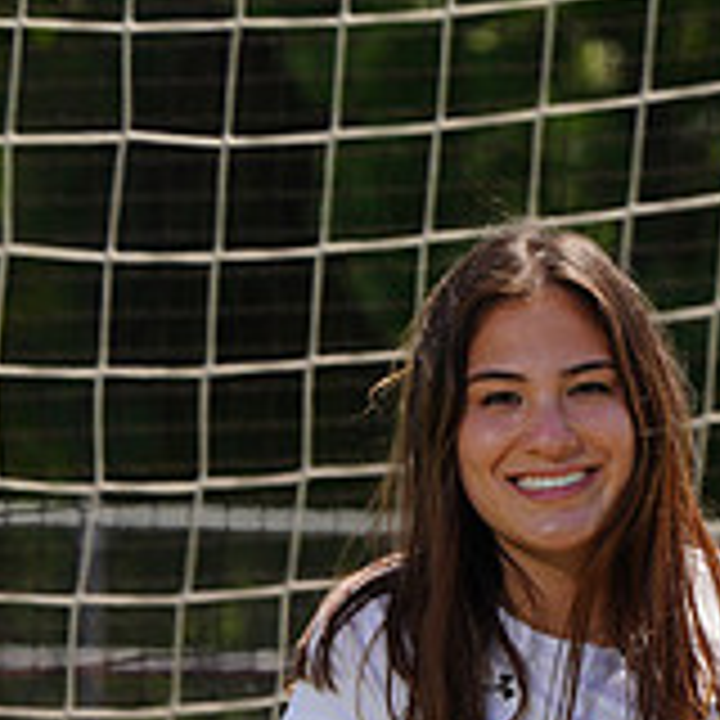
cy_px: 860
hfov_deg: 1.9
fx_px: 21249
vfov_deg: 1.9
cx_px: 900
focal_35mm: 903
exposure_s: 1/250
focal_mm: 294
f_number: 13
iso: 200
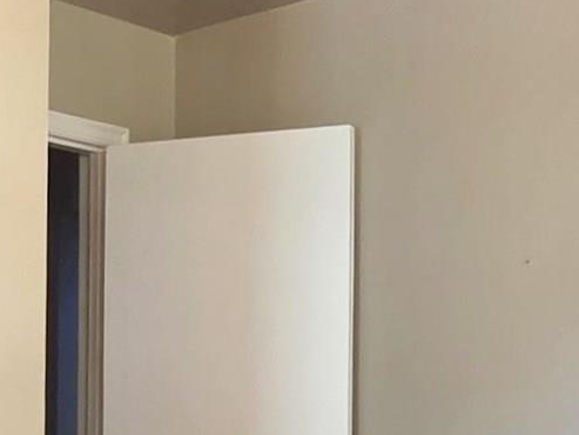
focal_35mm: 81
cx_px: 243
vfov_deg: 17.8
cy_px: 427
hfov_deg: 24.1
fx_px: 1355
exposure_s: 1/60
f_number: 2.2
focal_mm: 2.2
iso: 400
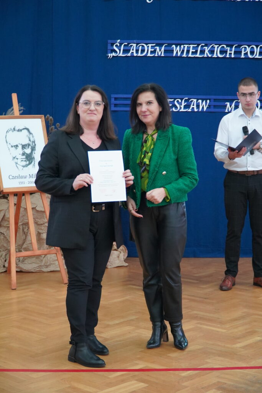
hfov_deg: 23.4
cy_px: 196
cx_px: 131
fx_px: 633
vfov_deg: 34.5
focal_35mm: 58
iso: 4000
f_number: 4
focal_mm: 39
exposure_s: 1/160
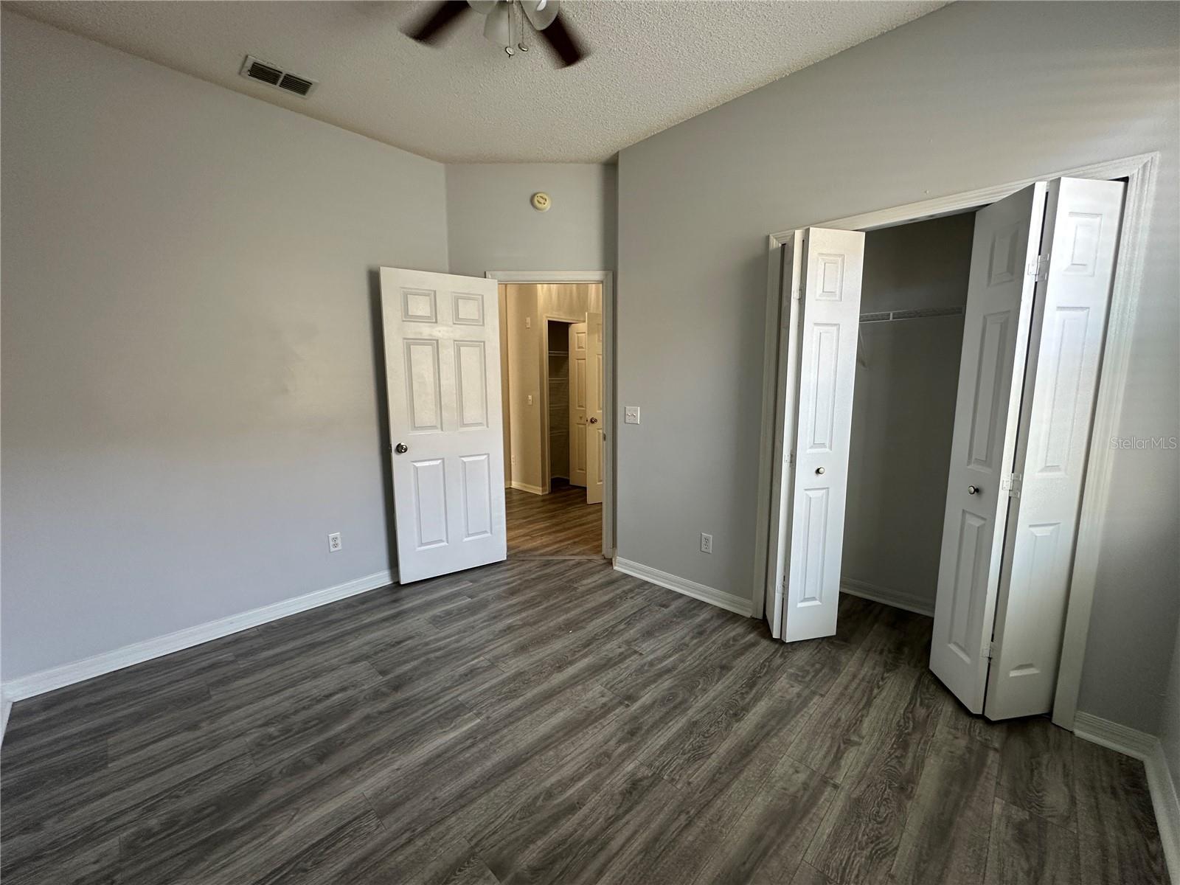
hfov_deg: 102.1
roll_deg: +0.5
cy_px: 442
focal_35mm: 14
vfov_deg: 85.7
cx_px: 590
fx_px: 477
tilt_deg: -6.2
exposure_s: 1/60
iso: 160
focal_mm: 2.22
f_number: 2.2
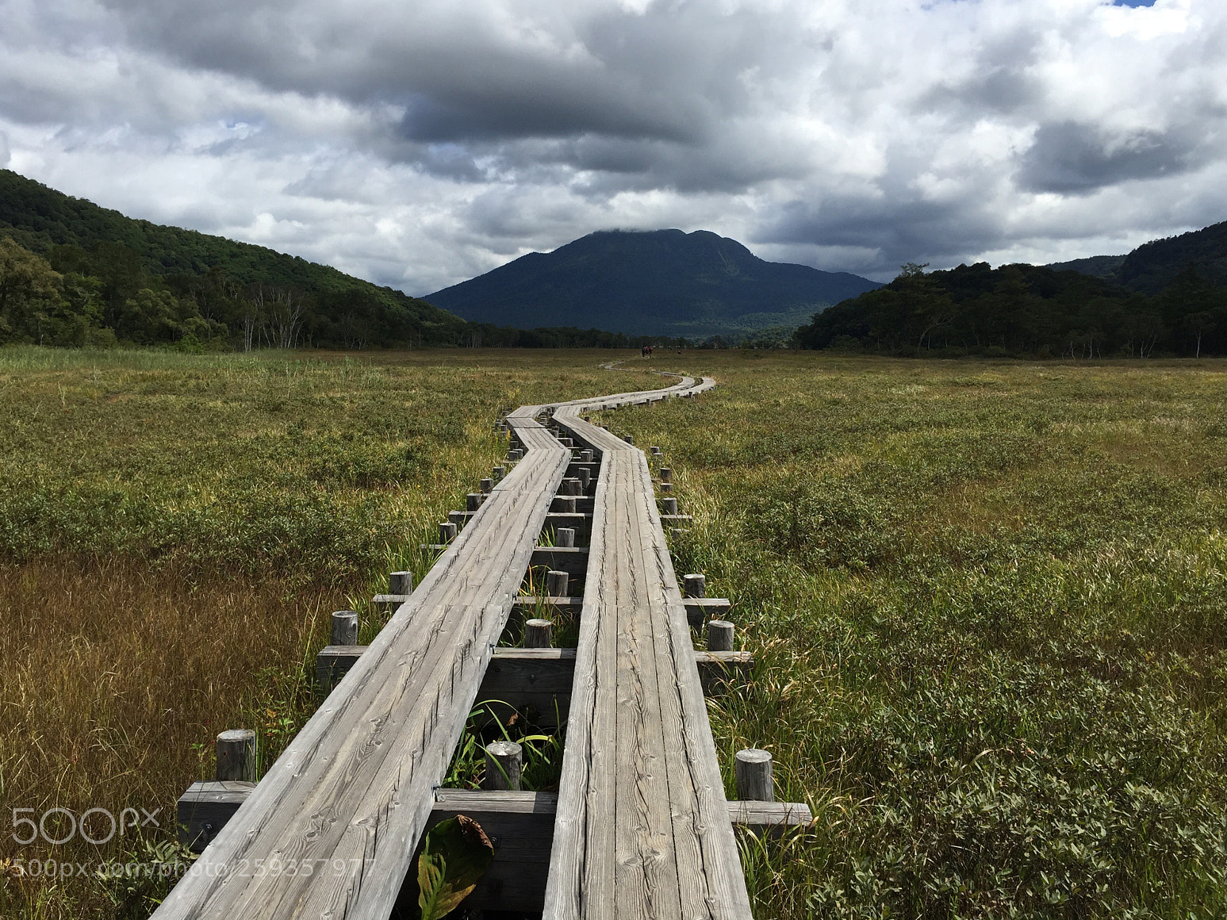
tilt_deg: -5.5
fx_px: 1063
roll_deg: -0.4
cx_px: 597
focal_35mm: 30
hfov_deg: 60.0
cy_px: 454
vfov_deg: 46.8
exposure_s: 1/2475
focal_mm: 4.15
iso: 32
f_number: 2.2
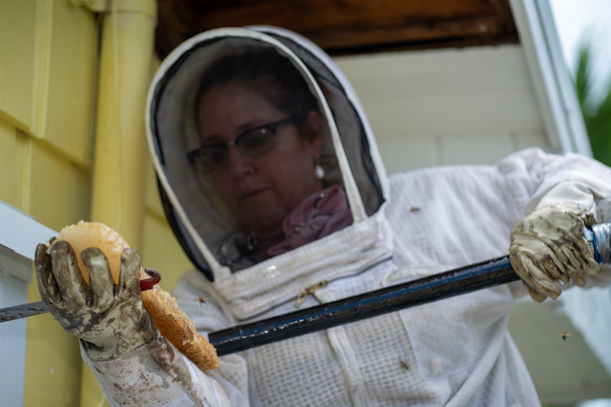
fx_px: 1443
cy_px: 204
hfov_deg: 23.9
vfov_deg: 16.1
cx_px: 306
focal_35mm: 85
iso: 100
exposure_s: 1/1000
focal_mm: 85
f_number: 2.8
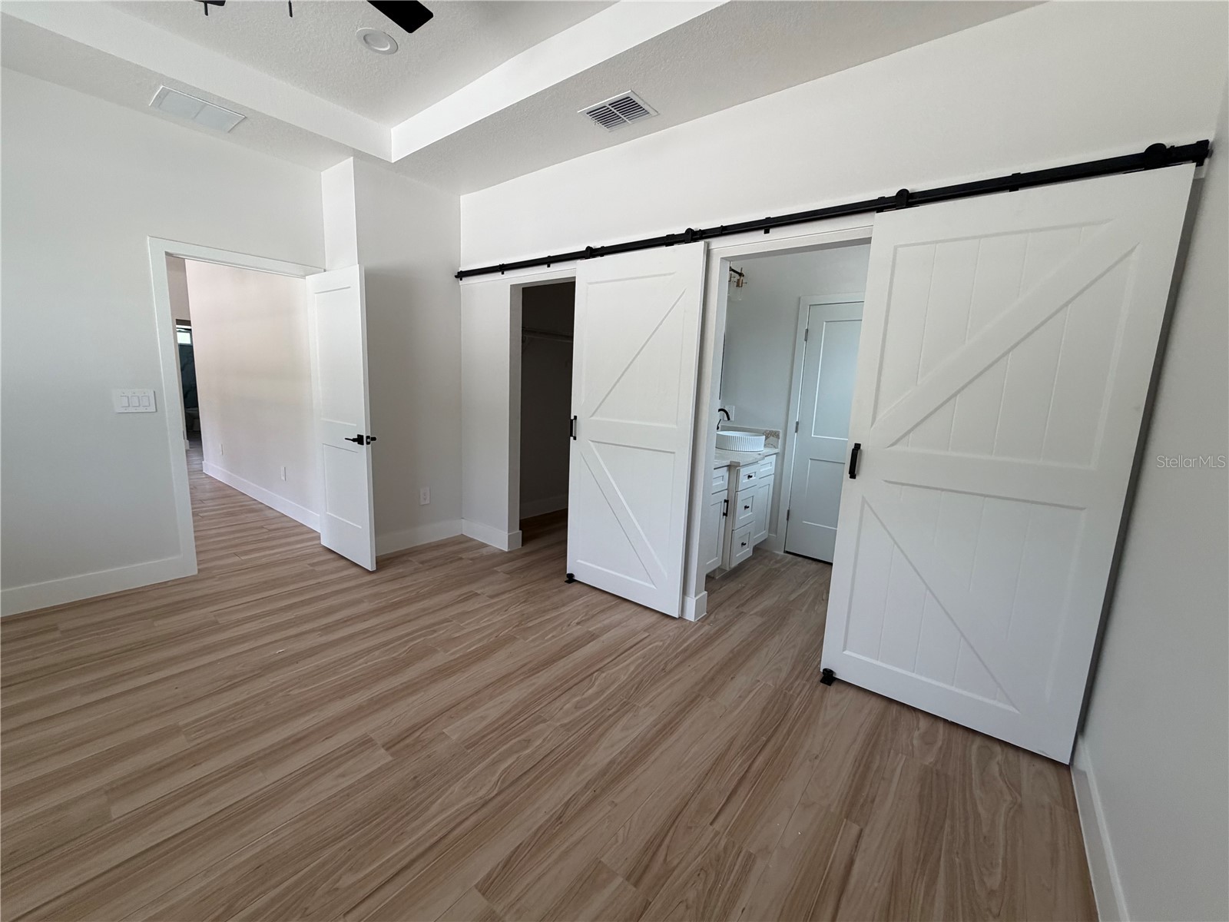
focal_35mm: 14
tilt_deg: -8.9
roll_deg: -2.4
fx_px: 497
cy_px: 461
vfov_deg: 85.7
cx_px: 614
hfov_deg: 102.1
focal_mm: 2.22
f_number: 2.2
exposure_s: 1/121
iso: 160
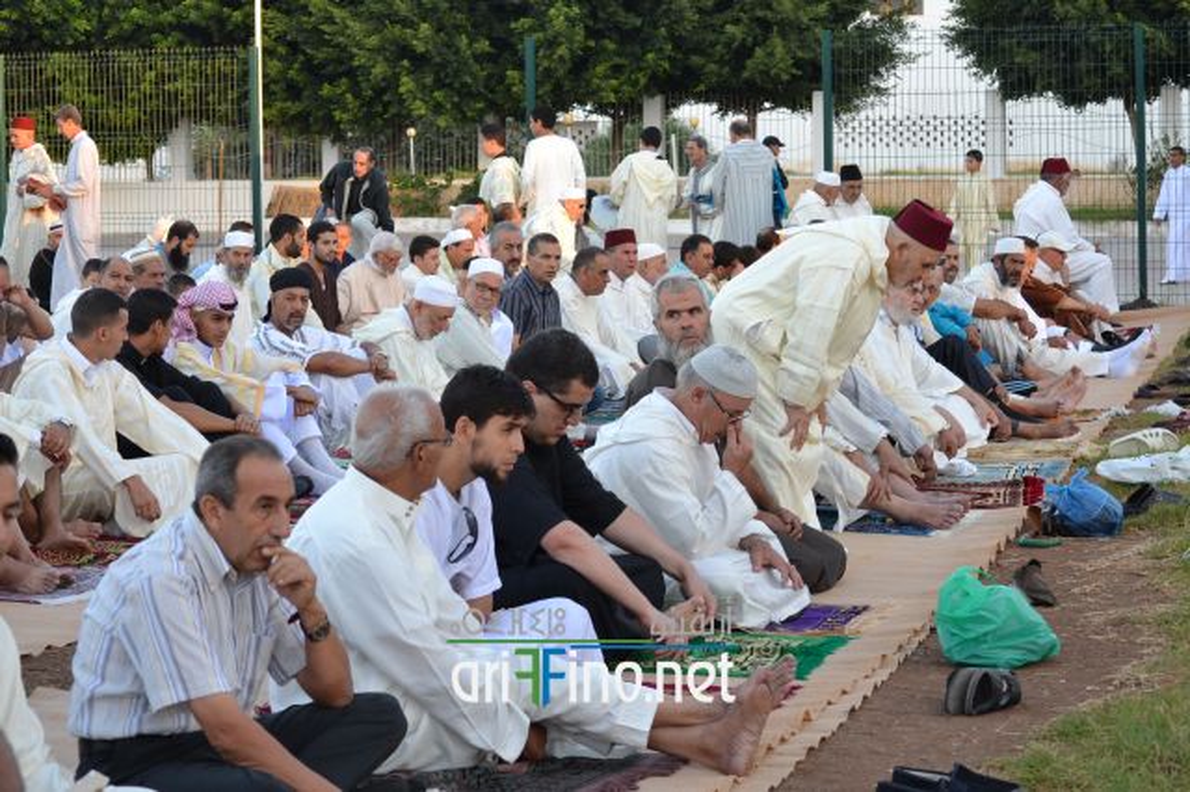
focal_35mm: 82
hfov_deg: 24.6
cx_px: 595
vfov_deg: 16.5
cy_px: 396
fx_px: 2726
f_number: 5.6
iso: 360
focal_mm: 55
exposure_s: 1/125
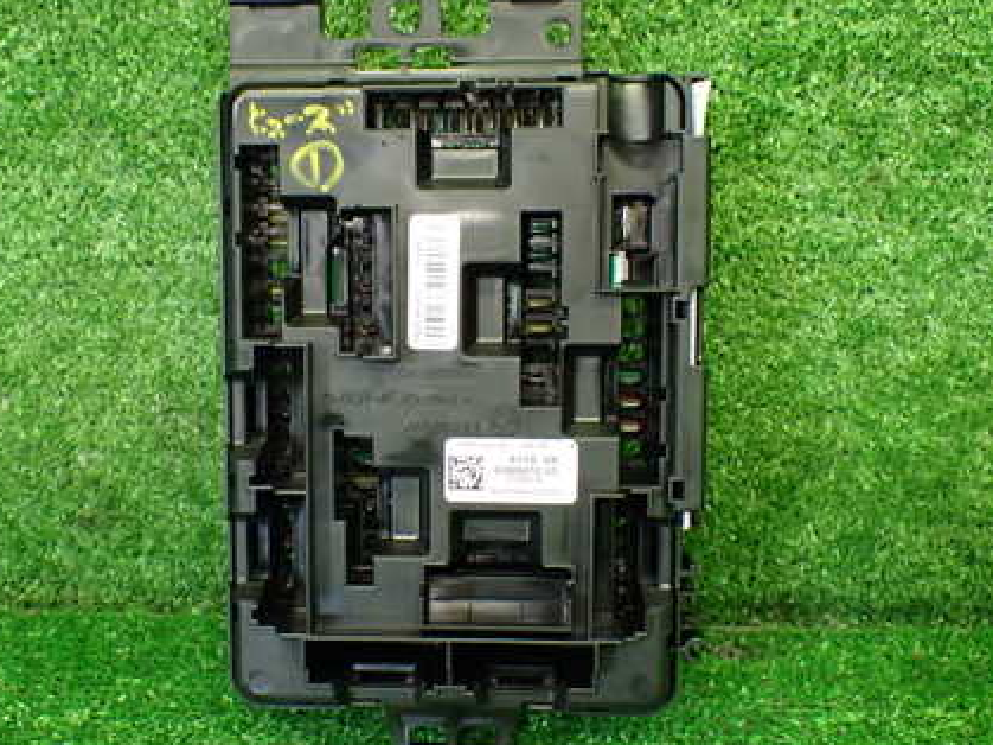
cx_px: 410
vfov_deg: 33.6
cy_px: 377
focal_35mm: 43
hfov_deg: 43.7
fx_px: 1233
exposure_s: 1/125
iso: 800
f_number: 2.3
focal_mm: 5.4
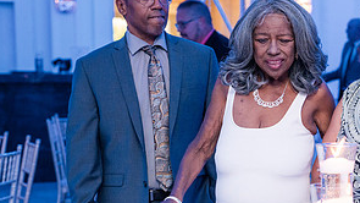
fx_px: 1279
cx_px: 320
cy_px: 133
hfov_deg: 15.8
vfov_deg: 9.0
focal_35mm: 134
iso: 4000
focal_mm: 65
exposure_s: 1/250
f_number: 4
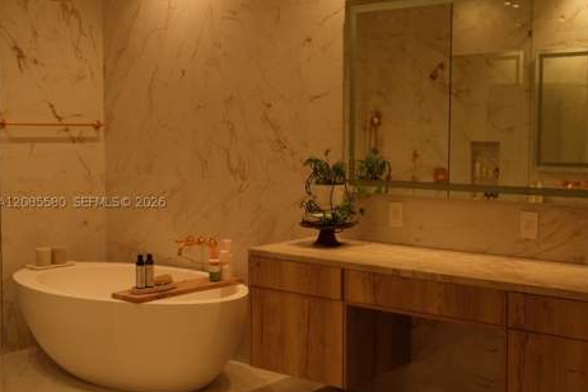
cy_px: 201
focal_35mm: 52
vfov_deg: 26.0
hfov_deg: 38.2
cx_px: 300
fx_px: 849
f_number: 2
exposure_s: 1/6
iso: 64
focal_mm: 50
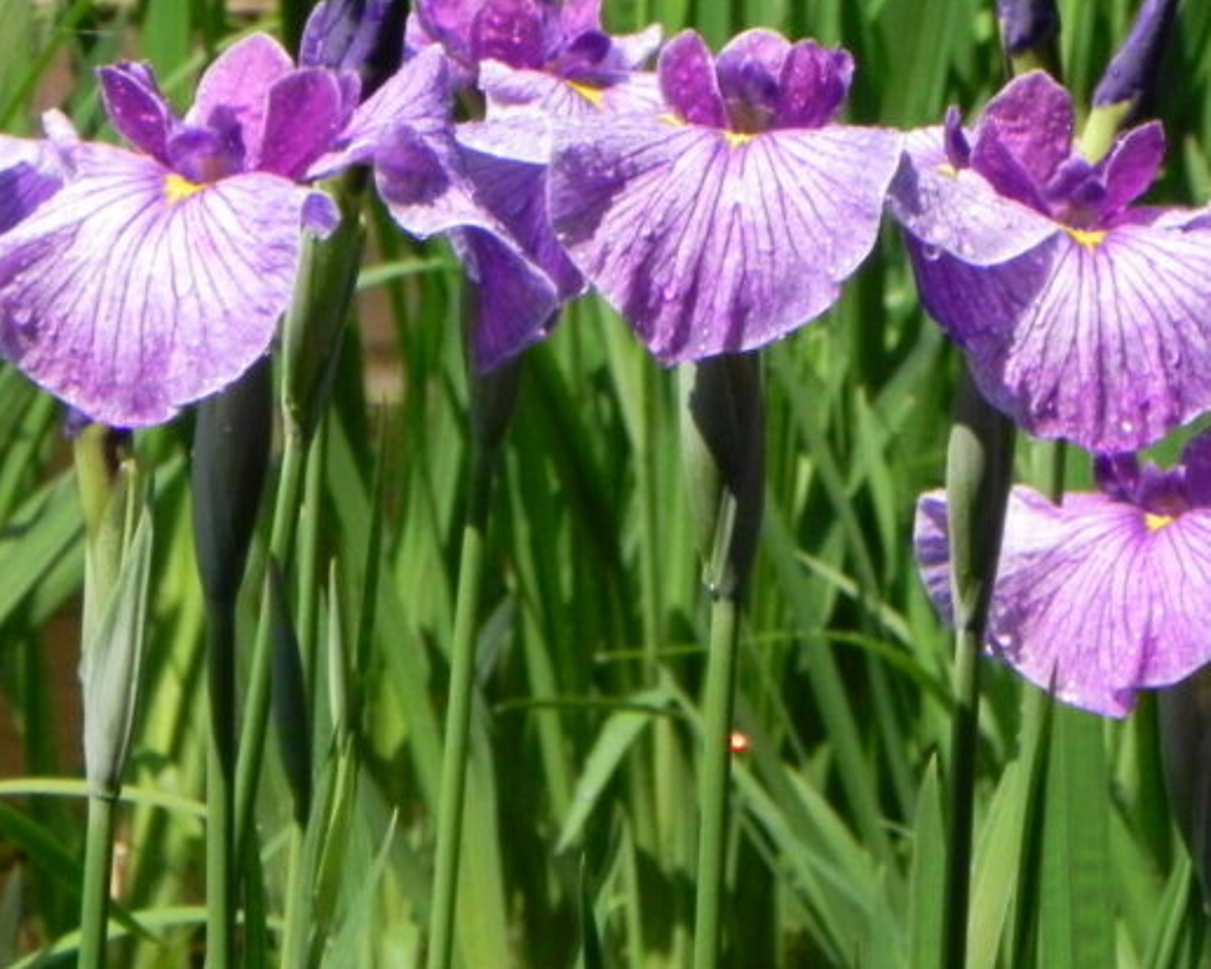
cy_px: 284
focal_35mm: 653
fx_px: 23409
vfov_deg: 2.4
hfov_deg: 3.0
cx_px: 704
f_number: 8
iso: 800
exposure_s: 1/949
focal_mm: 59.9
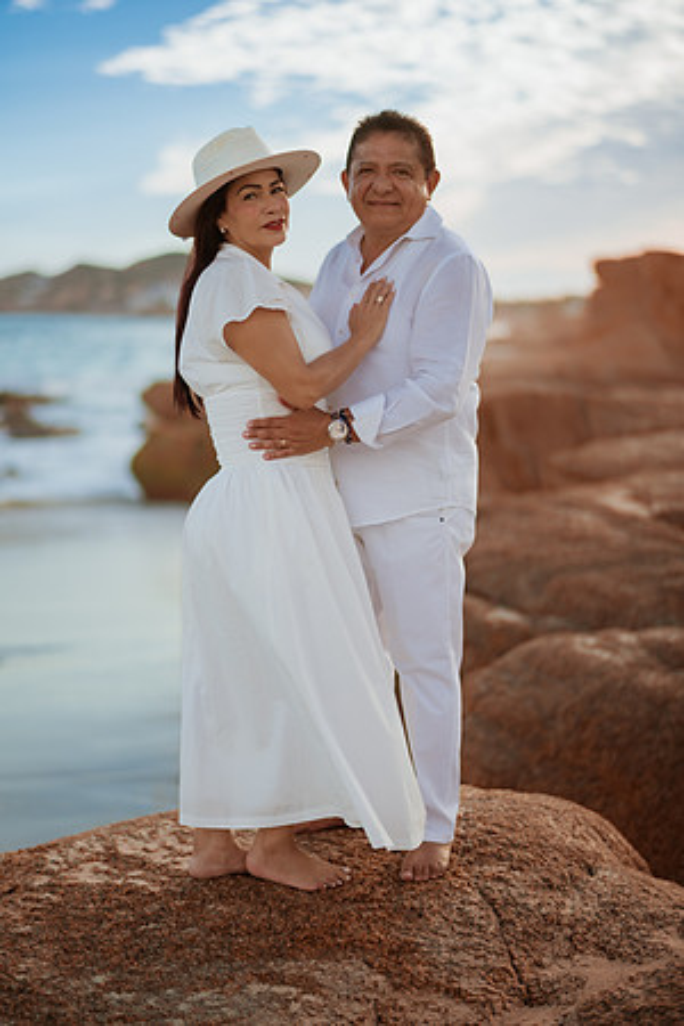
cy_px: 513
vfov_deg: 34.5
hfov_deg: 23.4
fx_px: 1653
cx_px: 342
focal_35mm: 58
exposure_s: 1/4000
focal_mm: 58
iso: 200
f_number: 1.4
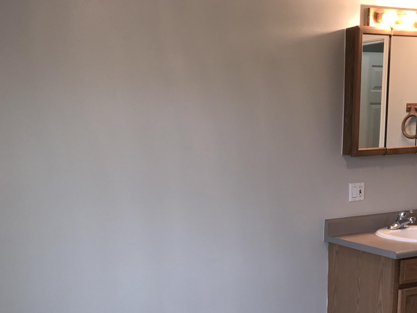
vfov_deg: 30.9
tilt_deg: -10.5
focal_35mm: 46
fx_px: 554
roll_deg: +1.3
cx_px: 179
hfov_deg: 41.1
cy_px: 239
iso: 25
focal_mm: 3.99
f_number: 1.8
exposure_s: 1/30
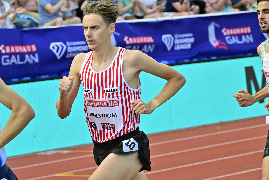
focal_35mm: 187
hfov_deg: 11.0
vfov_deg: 7.3
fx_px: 1397
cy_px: 89
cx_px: 135
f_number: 9
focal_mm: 180
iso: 2000
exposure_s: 1/1250
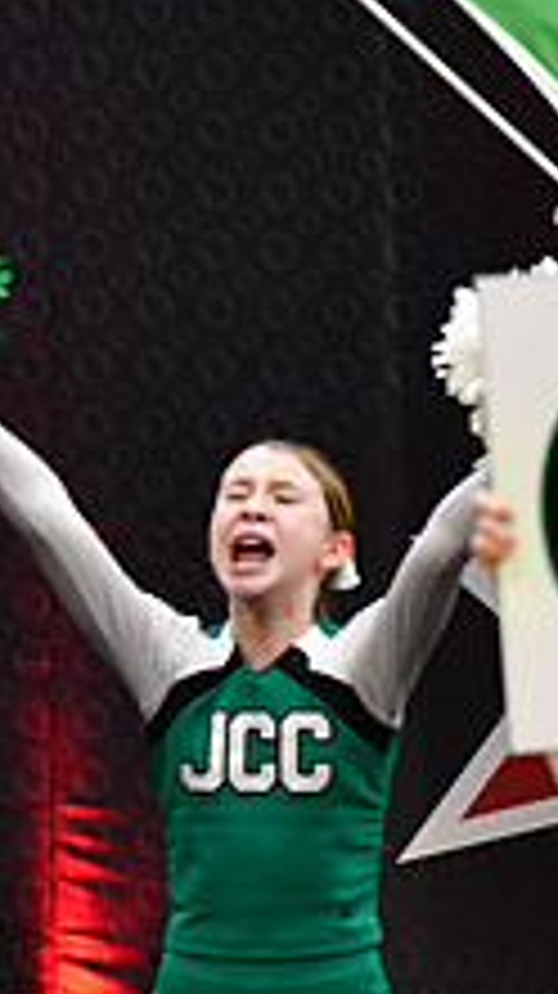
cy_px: 672
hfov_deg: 2.4
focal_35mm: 495
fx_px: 13045
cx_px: 1300
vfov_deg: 4.4
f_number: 3.5
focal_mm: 120
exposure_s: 1/500
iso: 4000
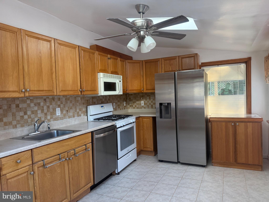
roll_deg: +2.4
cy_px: 101
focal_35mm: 24
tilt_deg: -1.4
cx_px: 134
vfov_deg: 56.8
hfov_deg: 71.6
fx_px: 187
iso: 200
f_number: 1.78
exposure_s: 1/107
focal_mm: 6.76
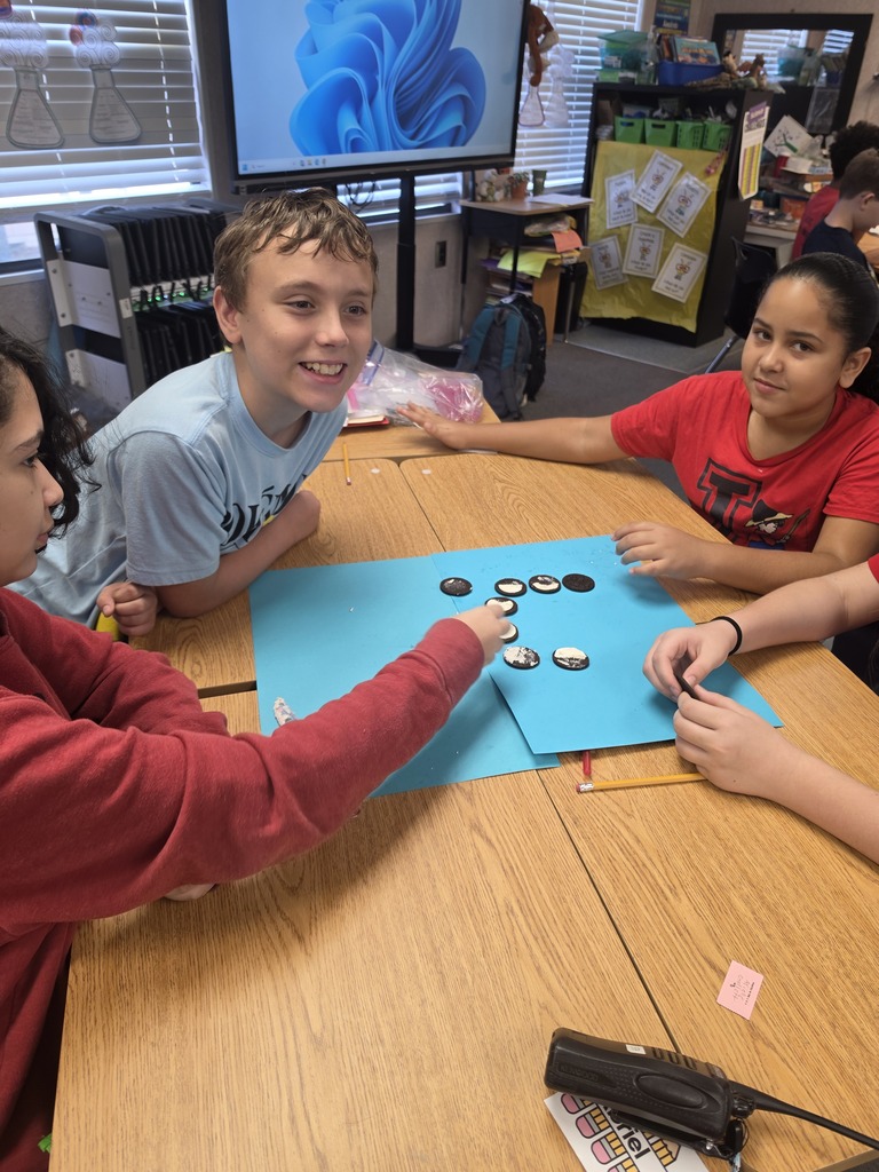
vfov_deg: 73.9
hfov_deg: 58.9
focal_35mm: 23
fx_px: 779
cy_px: 586
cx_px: 440
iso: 64
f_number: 1.4
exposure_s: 1/120
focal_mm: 6.5
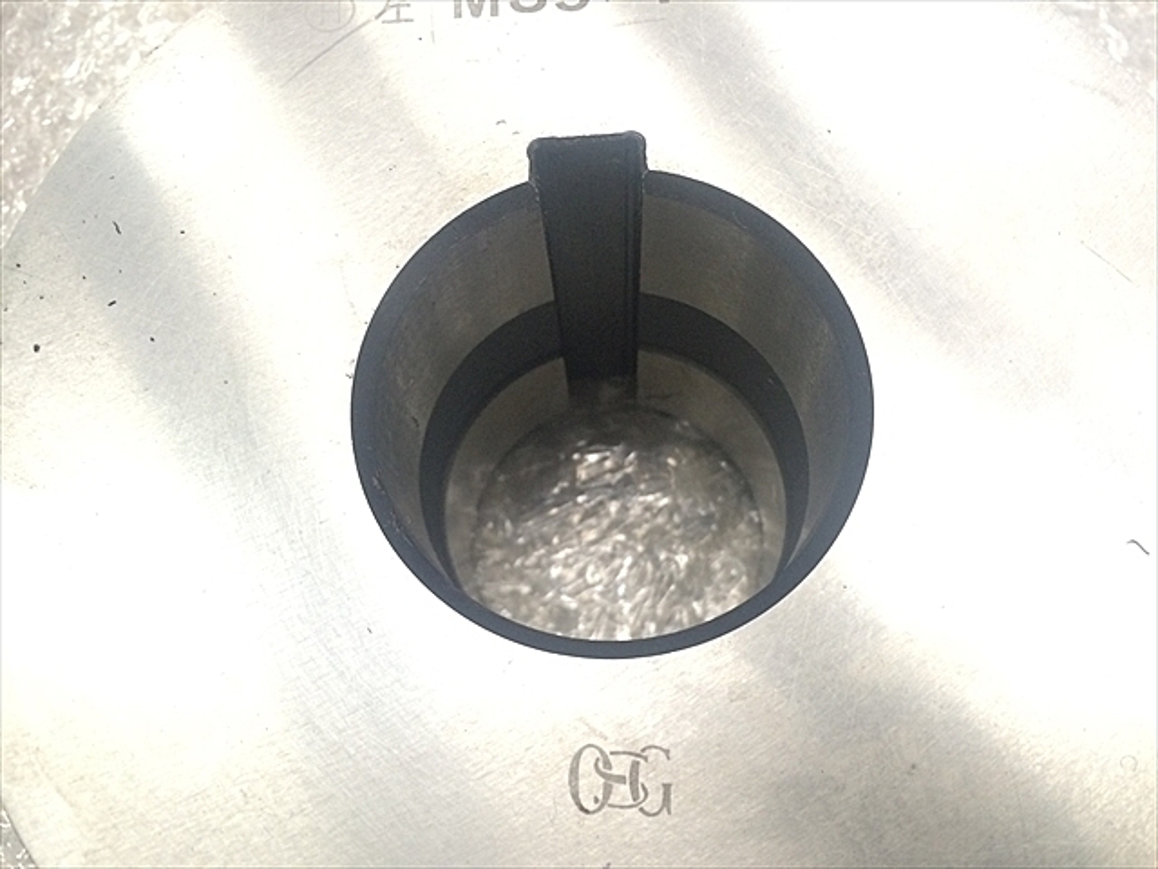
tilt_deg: -72.9
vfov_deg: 48.2
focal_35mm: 29
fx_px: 970
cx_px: 579
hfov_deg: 61.7
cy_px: 434
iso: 160
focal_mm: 4.15
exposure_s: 1/30
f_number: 2.2
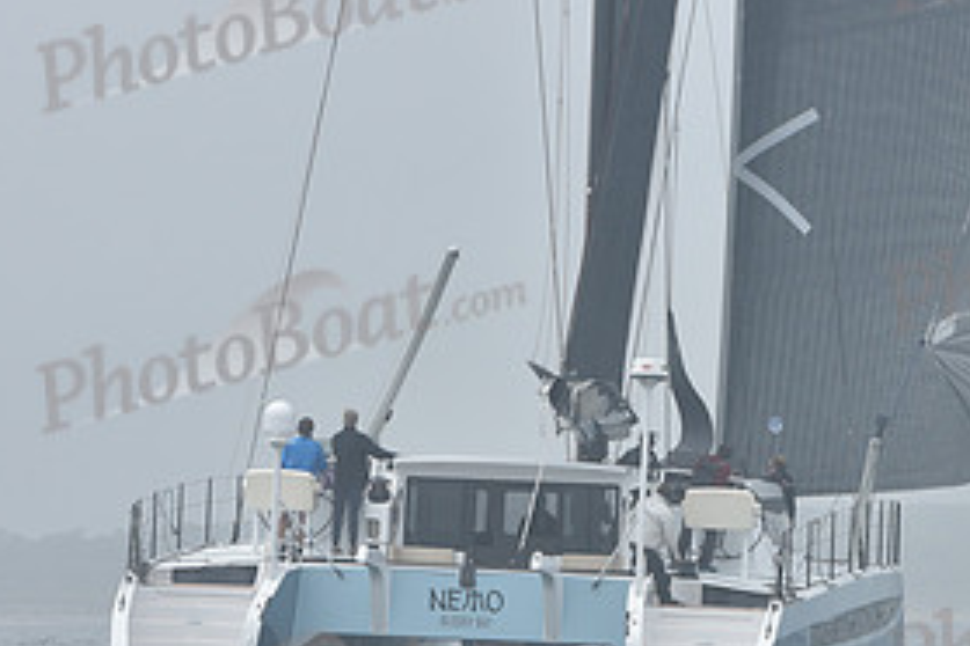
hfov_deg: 5.0
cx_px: 709
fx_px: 11208
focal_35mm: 416
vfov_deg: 3.3
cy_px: 474
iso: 250
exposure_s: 1/800
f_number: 10
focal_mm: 200
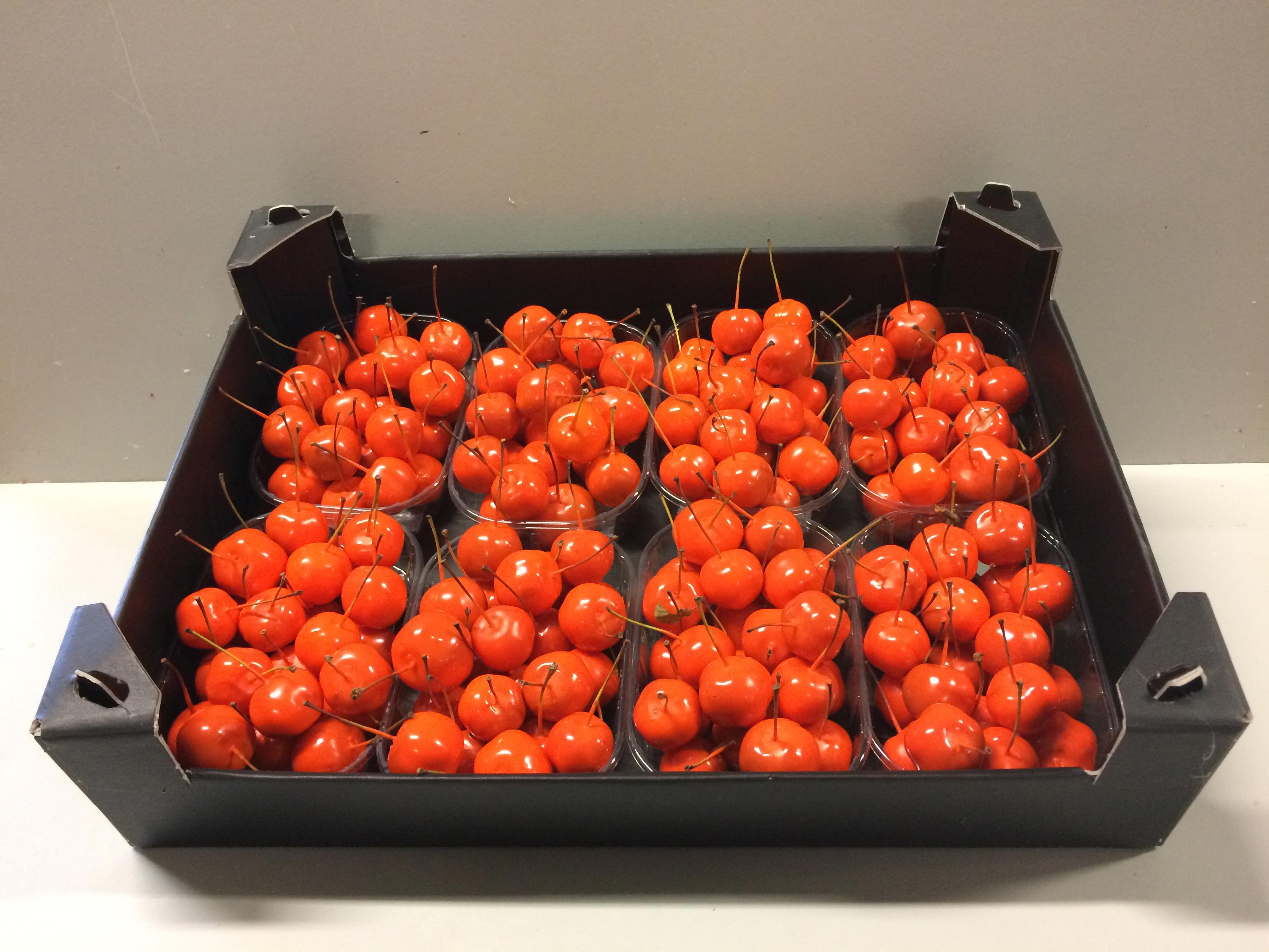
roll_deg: +1.2
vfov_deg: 48.2
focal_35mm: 29
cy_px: 476
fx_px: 1063
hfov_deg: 61.7
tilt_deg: -30.9
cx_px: 634
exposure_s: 1/33
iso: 320
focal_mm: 4.15
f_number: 2.2
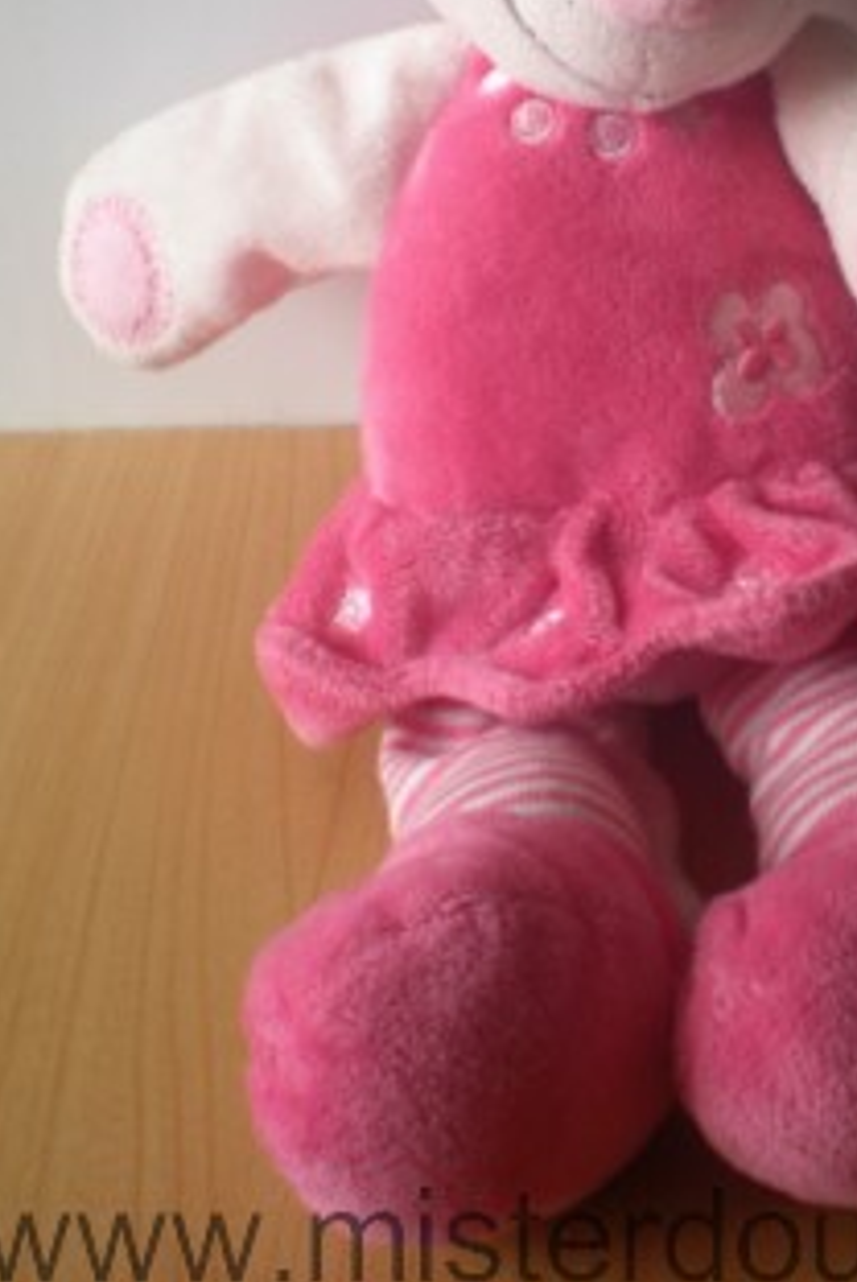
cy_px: 247
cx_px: 593
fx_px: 2351
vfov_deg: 29.7
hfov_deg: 20.6
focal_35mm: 66
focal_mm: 6.3
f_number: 3.1
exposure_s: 1/8.5
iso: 64
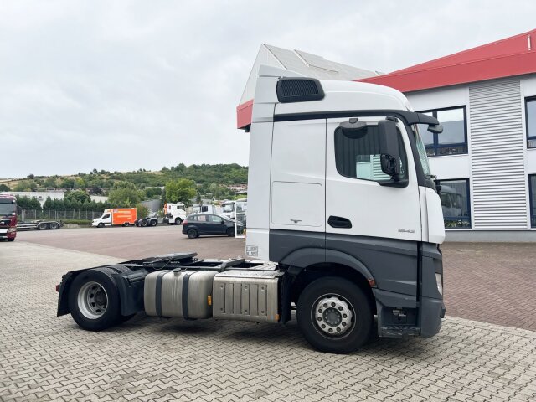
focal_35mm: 26
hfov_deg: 67.3
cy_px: 201
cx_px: 268
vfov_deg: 53.1
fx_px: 403
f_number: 1.5
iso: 50
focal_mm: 5.7
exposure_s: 1/3571
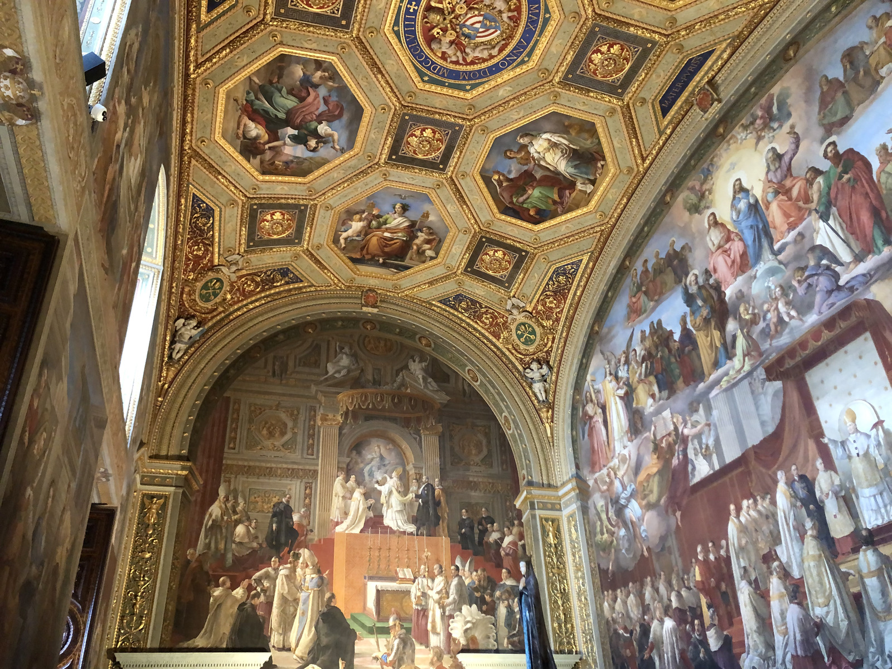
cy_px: 334
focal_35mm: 28
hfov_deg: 63.4
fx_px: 722
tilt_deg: +30.1
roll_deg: +3.9
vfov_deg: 49.7
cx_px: 446
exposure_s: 1/6
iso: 100
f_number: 1.8
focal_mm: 4
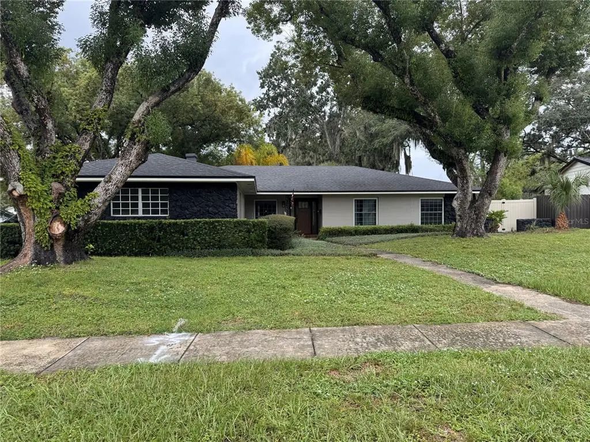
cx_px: 295
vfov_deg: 56.8
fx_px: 409
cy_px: 221
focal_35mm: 24
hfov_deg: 71.6
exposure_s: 1/1112
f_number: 1.78
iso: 80
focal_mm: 6.76
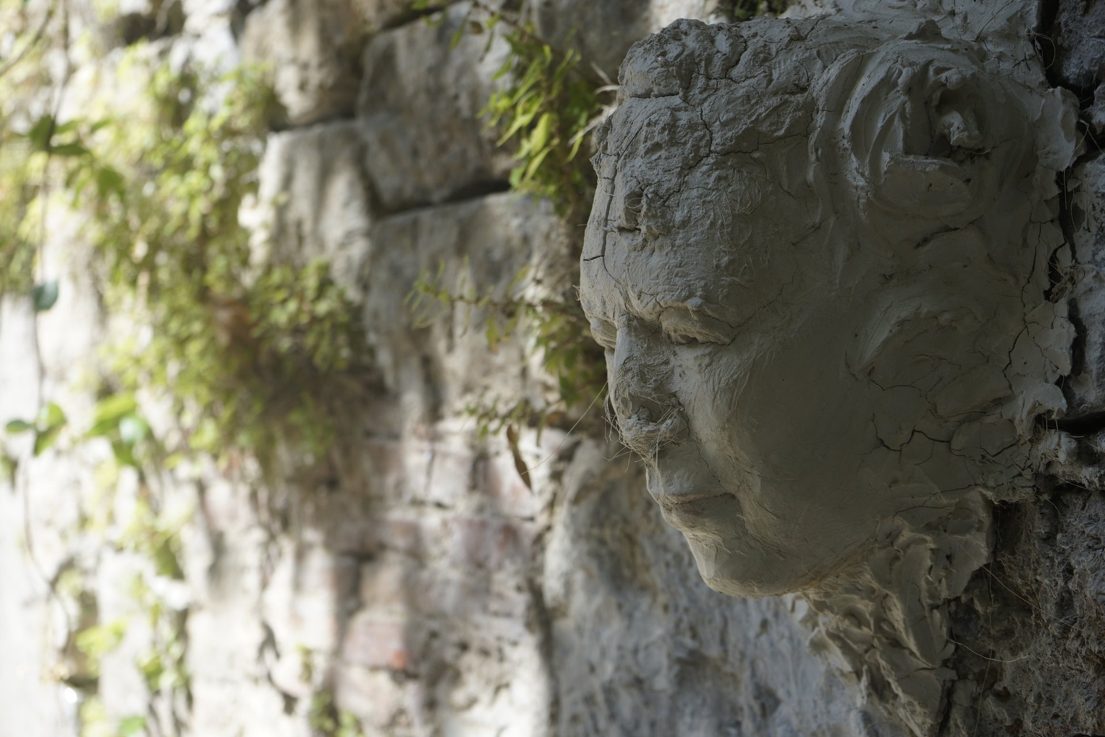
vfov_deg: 23.8
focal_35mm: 57
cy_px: 368
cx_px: 552
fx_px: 1749
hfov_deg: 35.1
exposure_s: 1/160
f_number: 5
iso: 125
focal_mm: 57
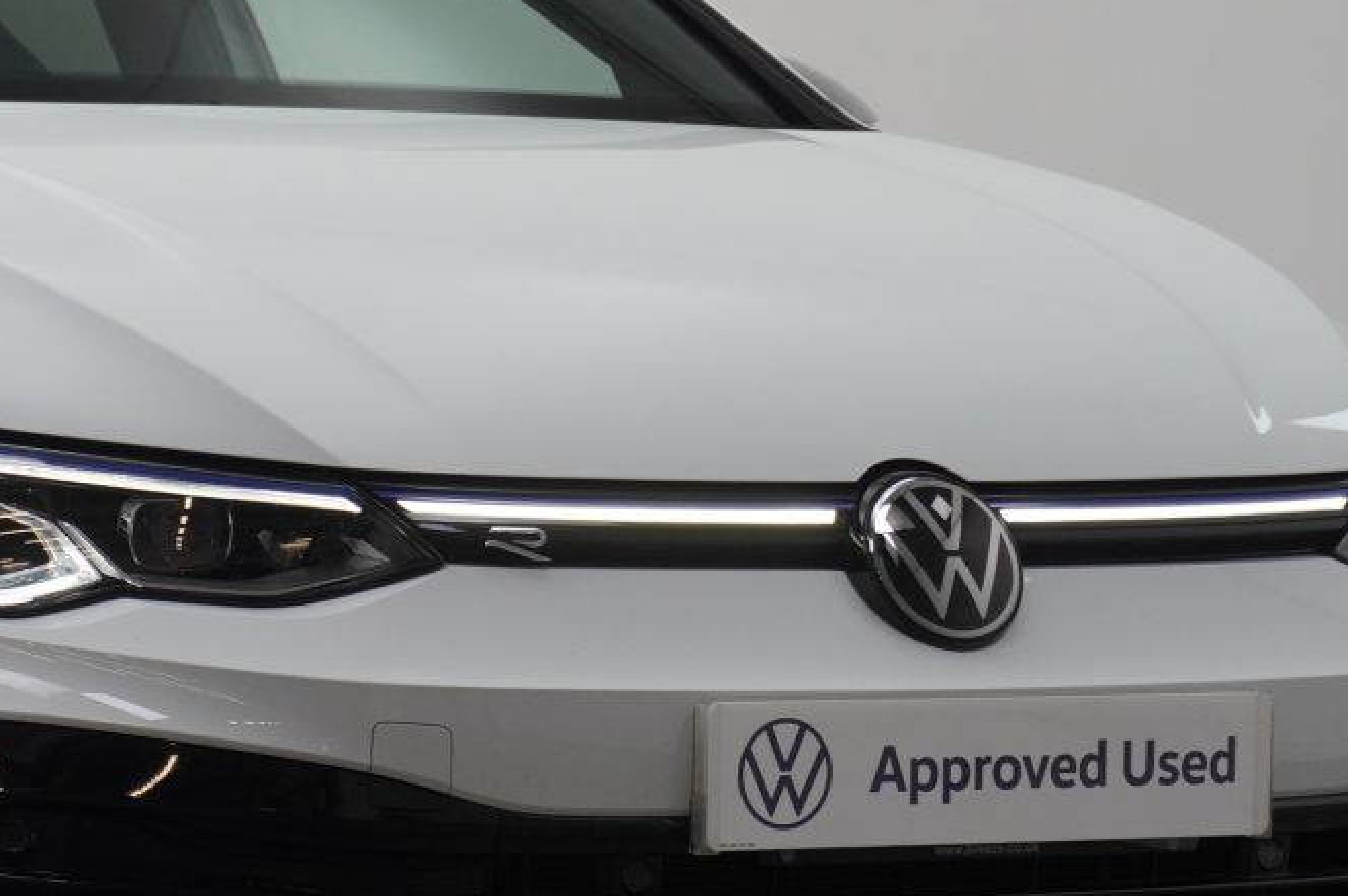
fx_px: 6405
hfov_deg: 11.9
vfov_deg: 8.0
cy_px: 518
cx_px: 80
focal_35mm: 171
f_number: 5.6
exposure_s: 1/90
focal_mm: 47
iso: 640
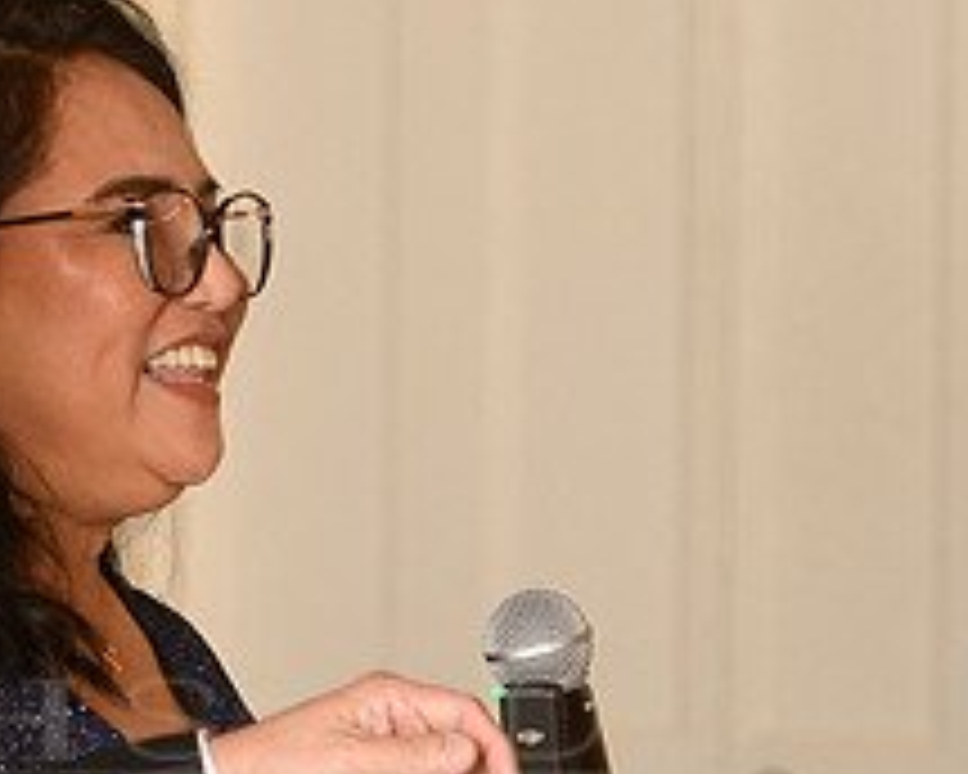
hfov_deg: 4.8
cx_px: 190
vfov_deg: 3.9
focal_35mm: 399
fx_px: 11431
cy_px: 842
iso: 1000
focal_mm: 95
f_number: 4.5
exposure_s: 1/80
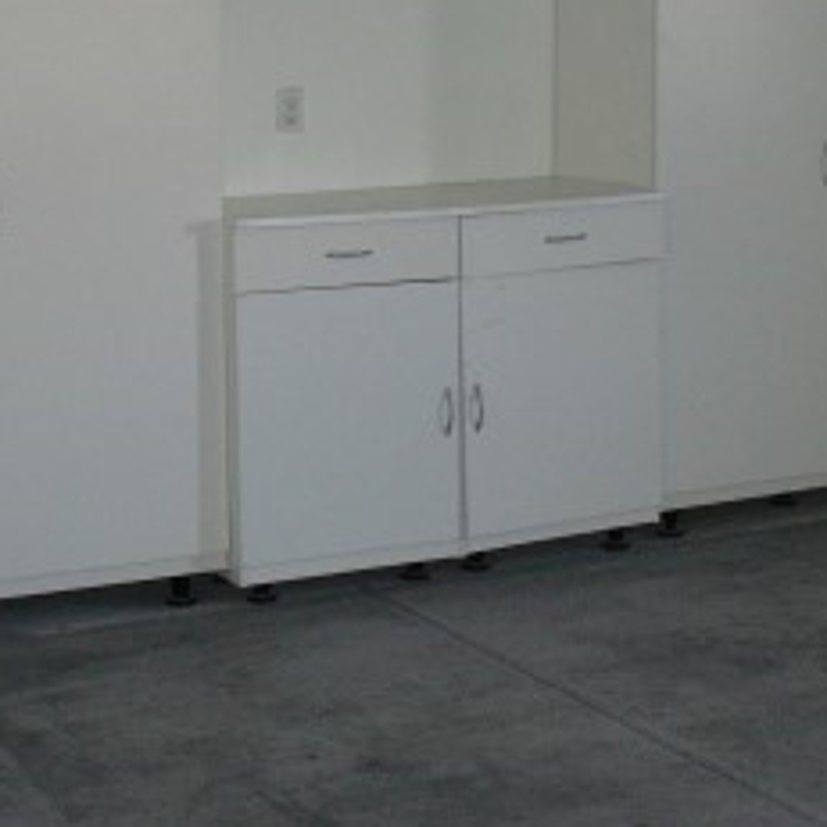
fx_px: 2379
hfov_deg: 19.5
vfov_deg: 19.6
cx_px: 677
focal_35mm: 88
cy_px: 243
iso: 400
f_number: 3.1
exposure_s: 1/60
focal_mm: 6.3
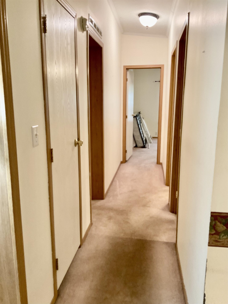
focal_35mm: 29
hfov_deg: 48.2
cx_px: 114
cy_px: 152
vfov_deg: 61.7
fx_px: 255
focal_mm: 3
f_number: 1.8
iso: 160
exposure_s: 1/60
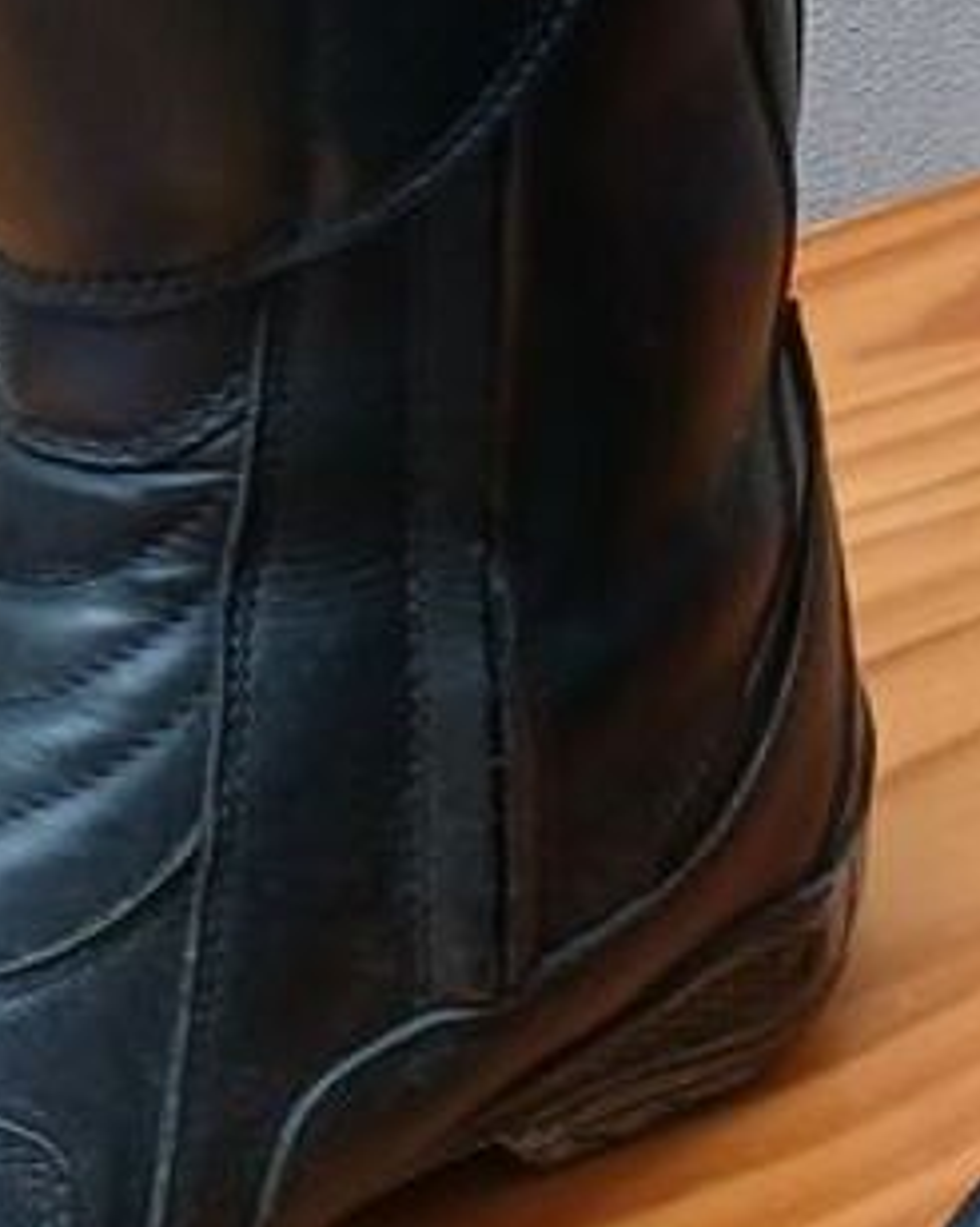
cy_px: 1090
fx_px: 3992
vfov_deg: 17.2
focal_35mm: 110
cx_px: 940
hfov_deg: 13.8
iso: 160
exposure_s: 1/50
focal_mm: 3.98
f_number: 1.8
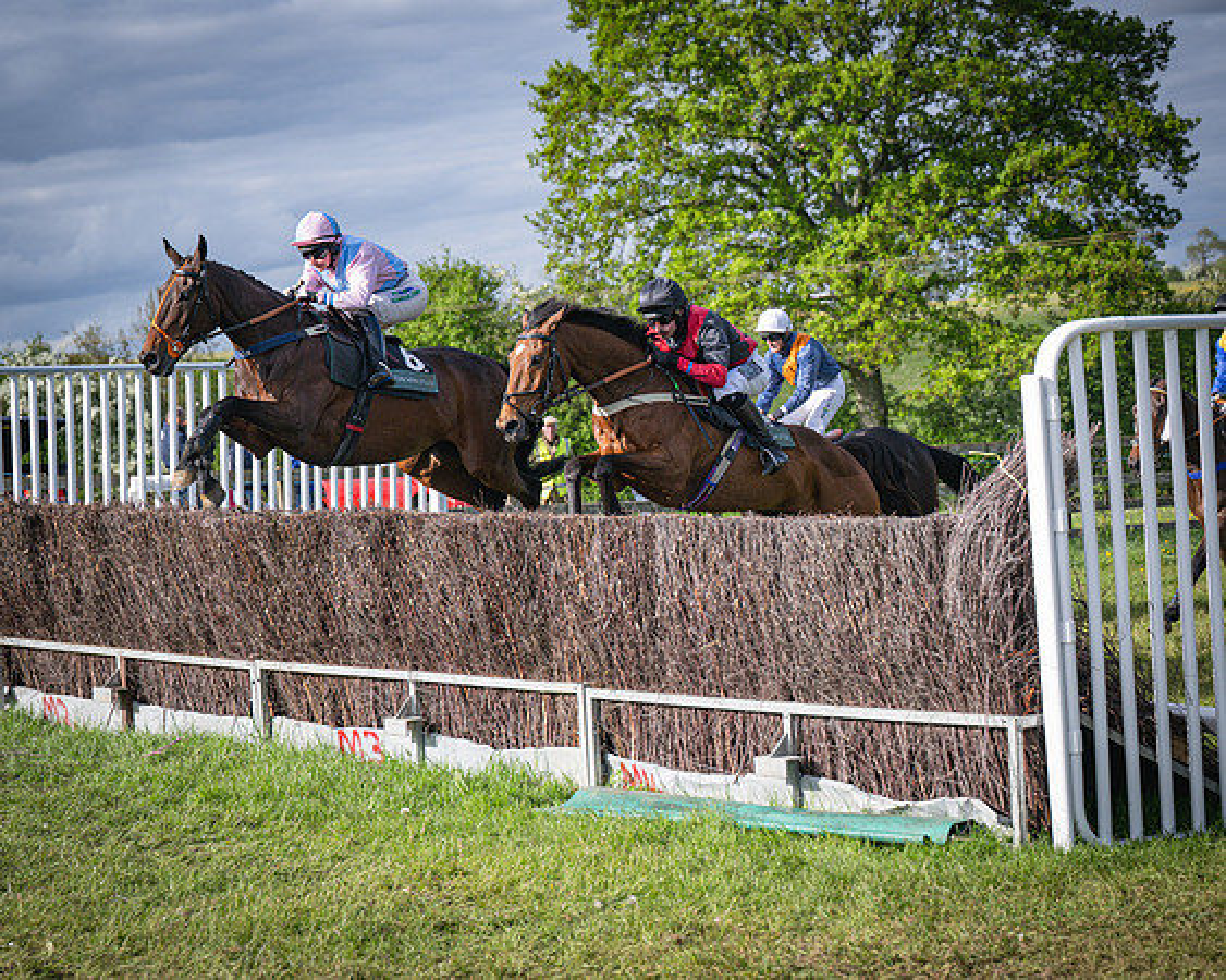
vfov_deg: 17.7
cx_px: 613
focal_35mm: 87
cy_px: 490
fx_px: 3145
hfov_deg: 22.1
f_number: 4
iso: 400
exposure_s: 1/4000
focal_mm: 77
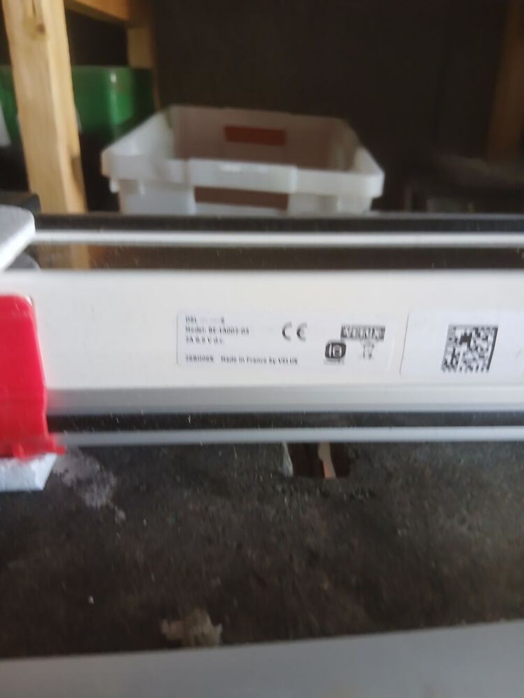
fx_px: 525
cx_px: 262
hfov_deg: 53.1
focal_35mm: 26
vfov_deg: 67.3
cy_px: 349
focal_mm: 3.98
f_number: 1.8
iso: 320
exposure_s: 1/33.3
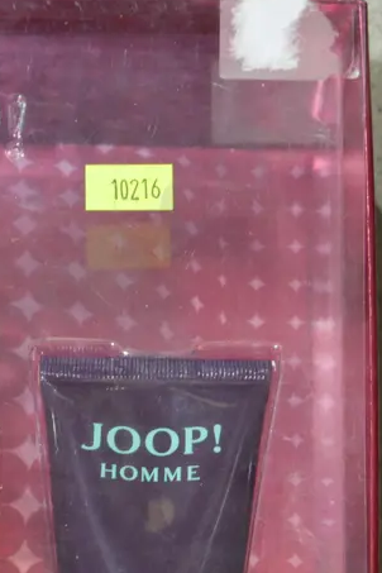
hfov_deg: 8.4
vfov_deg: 12.8
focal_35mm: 160
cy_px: 447
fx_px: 2546
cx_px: -134
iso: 1000
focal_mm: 34
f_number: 5.4
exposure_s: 1/80
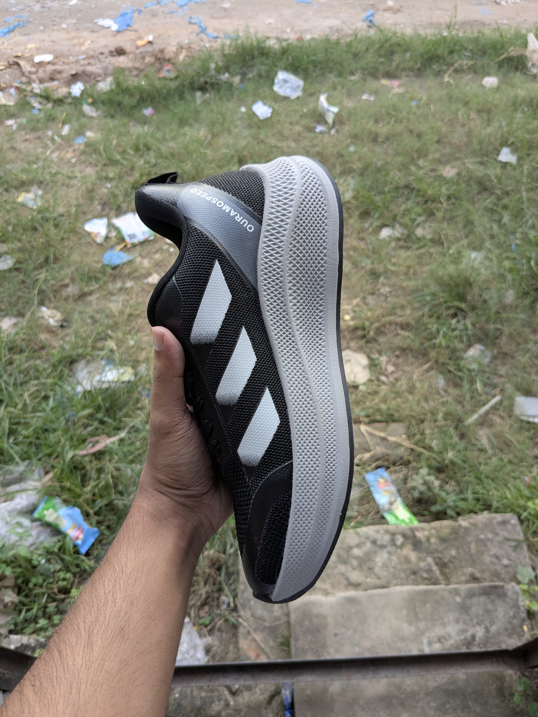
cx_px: 269
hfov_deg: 51.4
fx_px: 560
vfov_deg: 65.3
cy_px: 358
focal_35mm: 27
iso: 50
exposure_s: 1/161
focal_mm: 4.38
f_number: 1.73
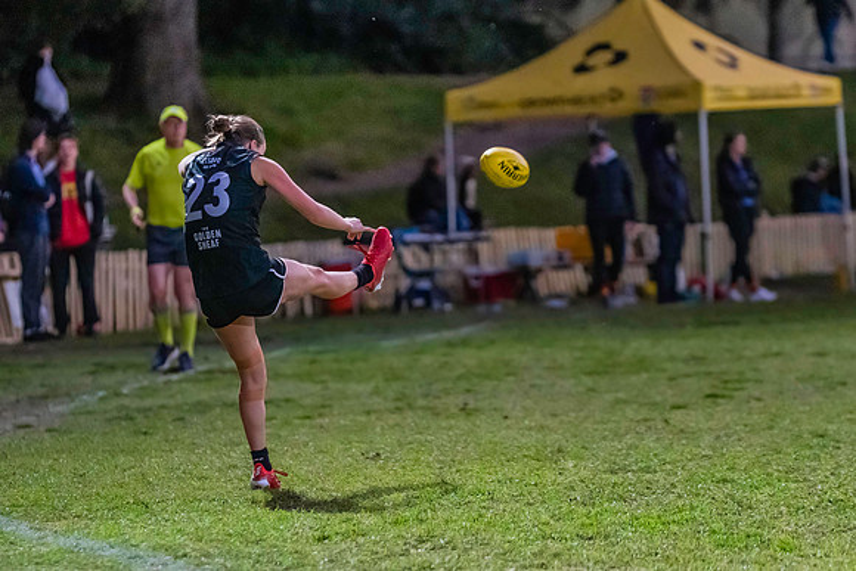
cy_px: 297
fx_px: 5921
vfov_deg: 5.5
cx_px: 303
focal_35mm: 249
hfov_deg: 8.3
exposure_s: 1/1250
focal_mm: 170
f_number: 2.8
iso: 10000
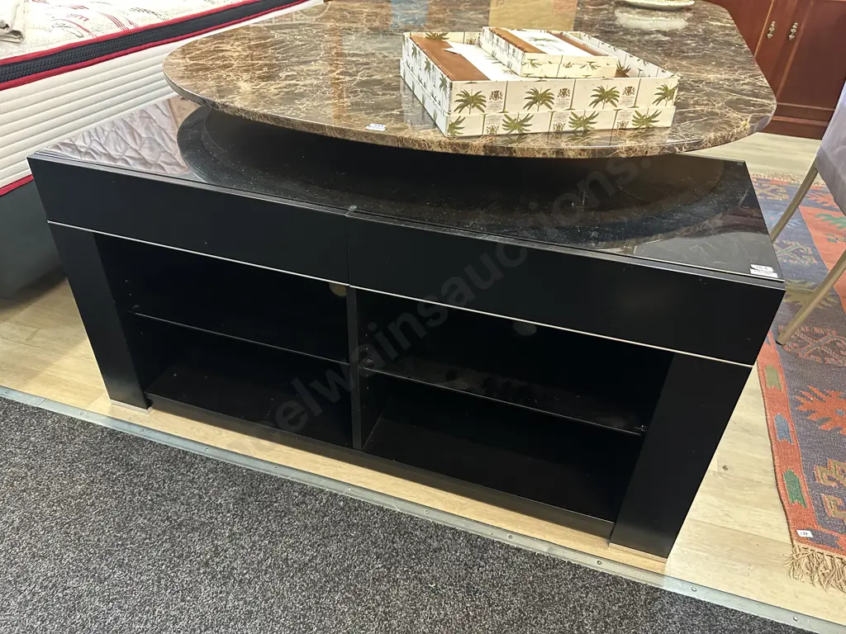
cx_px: 423
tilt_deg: -34.4
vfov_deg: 56.8
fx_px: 587
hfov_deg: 71.6
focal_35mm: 24
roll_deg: -1.2
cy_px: 317
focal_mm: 6.86
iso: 640
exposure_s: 1/33
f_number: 1.78
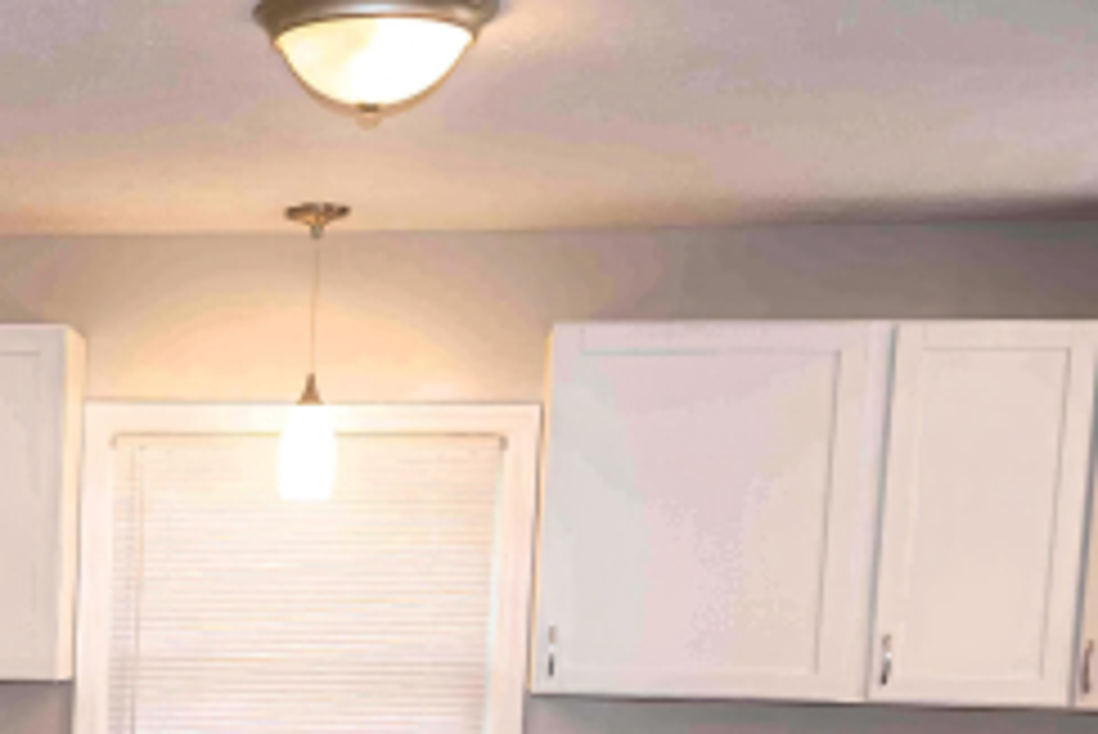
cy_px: 919
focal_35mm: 77
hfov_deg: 24.7
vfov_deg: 16.8
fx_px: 2350
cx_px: -72
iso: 220
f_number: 4
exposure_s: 1/60
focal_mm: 25
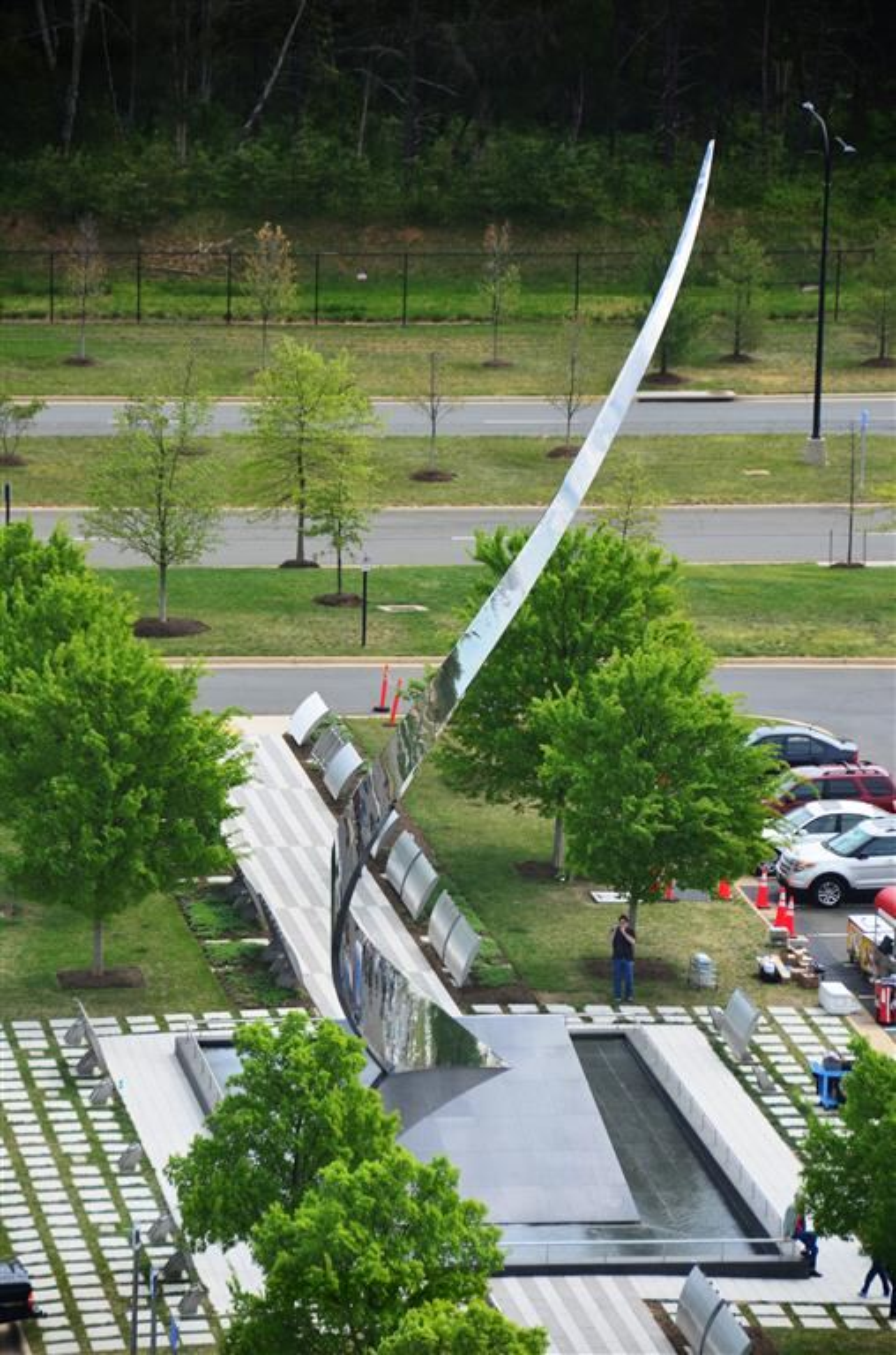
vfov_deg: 10.6
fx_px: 7319
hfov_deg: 7.0
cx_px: 448
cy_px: 678
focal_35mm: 195
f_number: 5.6
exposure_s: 1/160
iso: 200
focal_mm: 130
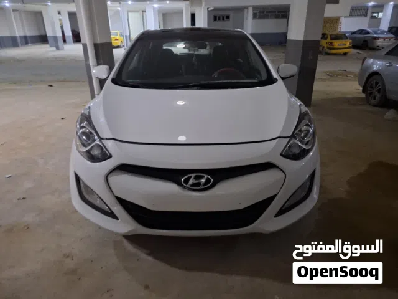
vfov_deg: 58.9
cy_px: 150
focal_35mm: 23
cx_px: 199
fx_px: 264
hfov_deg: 73.9
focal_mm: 5.54
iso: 800
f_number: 1.8
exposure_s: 1/20
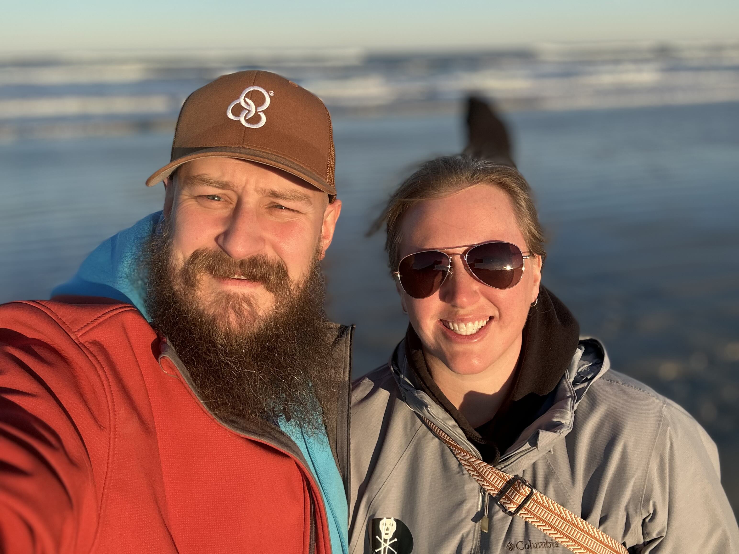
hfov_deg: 60.0
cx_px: 370
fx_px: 640
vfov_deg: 46.8
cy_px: 277
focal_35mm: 30
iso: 25
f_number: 1.9
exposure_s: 1/693
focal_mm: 2.69
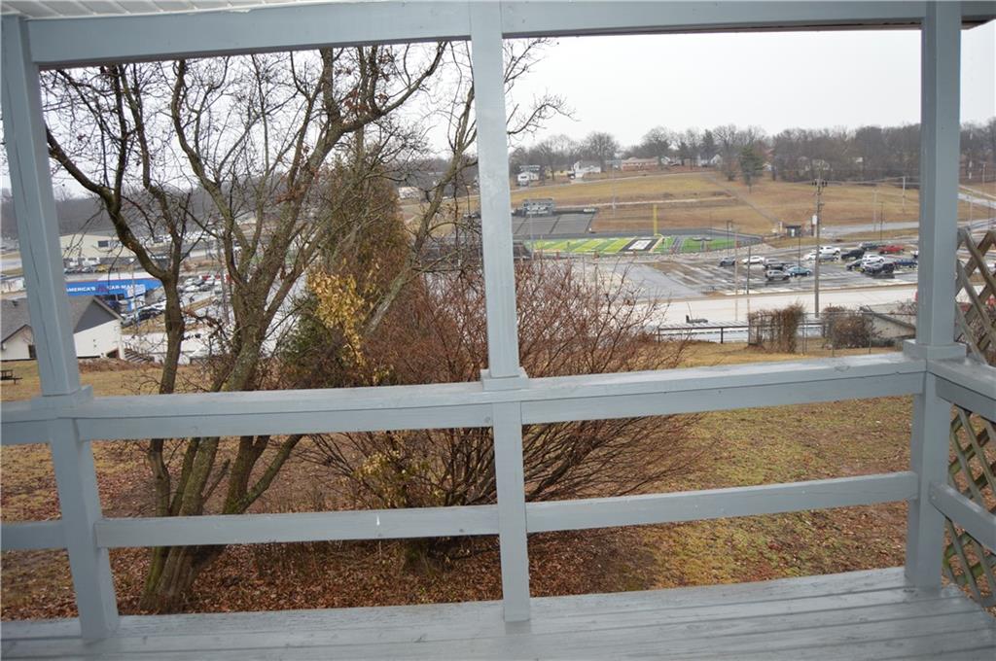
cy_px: 330
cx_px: 498
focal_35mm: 27
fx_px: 746
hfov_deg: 67.4
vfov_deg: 47.8
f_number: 4
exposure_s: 1/125
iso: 140
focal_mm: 18
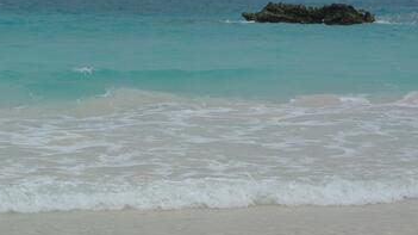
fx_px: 1717
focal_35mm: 155
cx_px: 152
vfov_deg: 7.8
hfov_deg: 13.9
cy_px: 39
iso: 100
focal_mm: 30
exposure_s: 1/125
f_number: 5.6
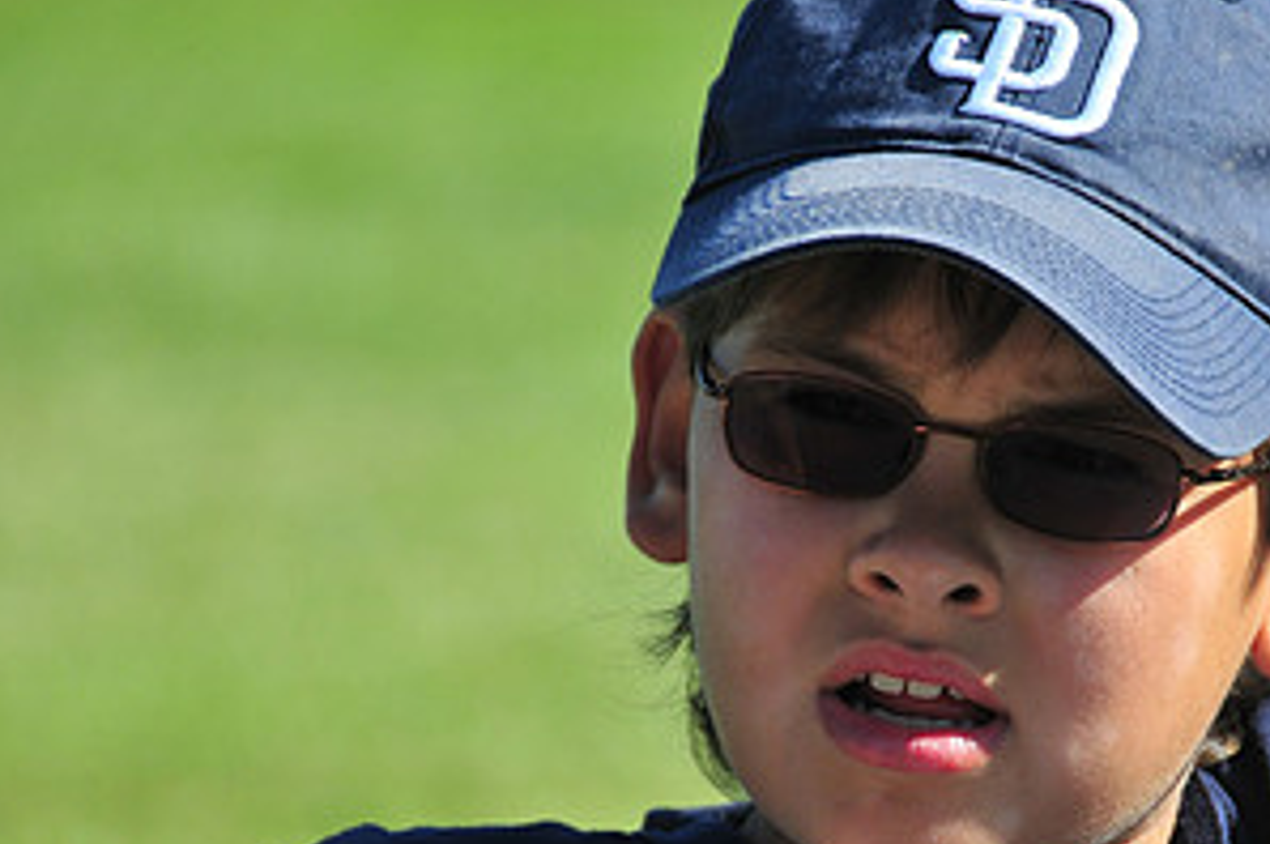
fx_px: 20544
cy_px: 633
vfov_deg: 2.4
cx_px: 946
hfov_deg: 3.5
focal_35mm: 583
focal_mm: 200
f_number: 5.6
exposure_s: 1/500
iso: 200
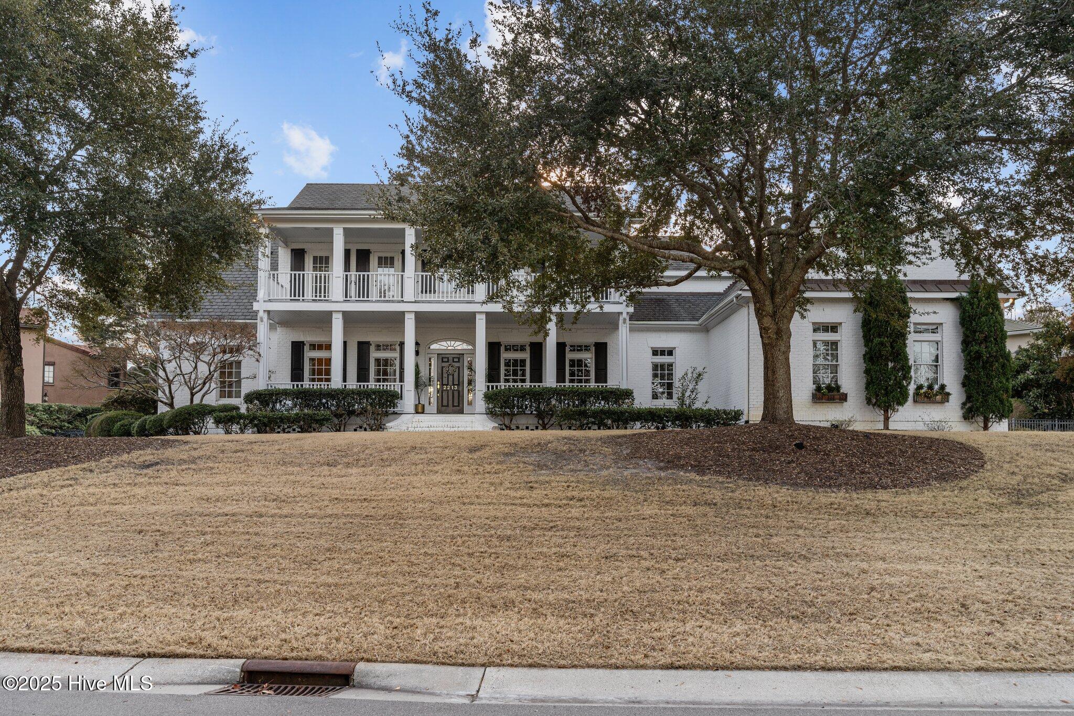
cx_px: 537
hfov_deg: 69.4
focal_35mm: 26
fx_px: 776
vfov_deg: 49.5
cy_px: 358
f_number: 5
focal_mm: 26
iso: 320
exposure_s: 1/250
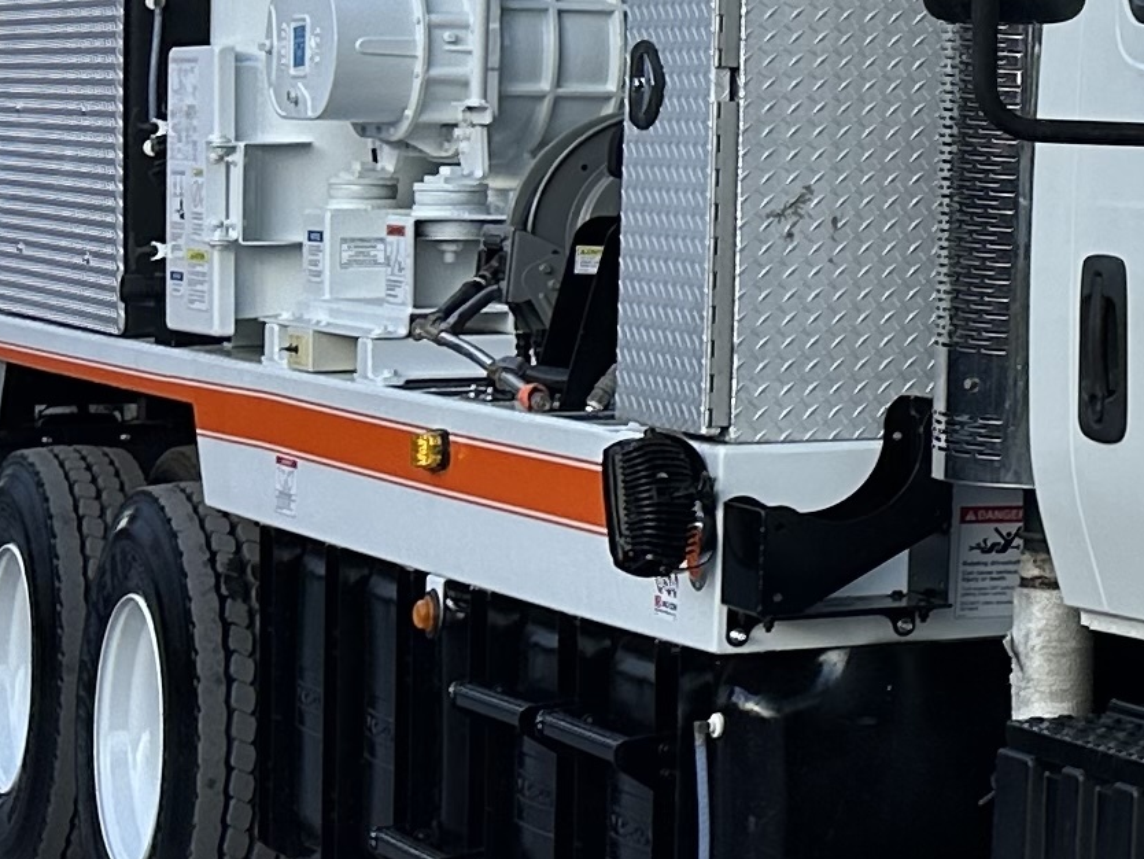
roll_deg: -1.4
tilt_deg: +2.8
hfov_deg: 14.1
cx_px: 2339
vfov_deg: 12.7
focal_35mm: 116
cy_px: 88
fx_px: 3835
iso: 80
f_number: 1.78
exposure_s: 1/1473
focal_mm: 6.86
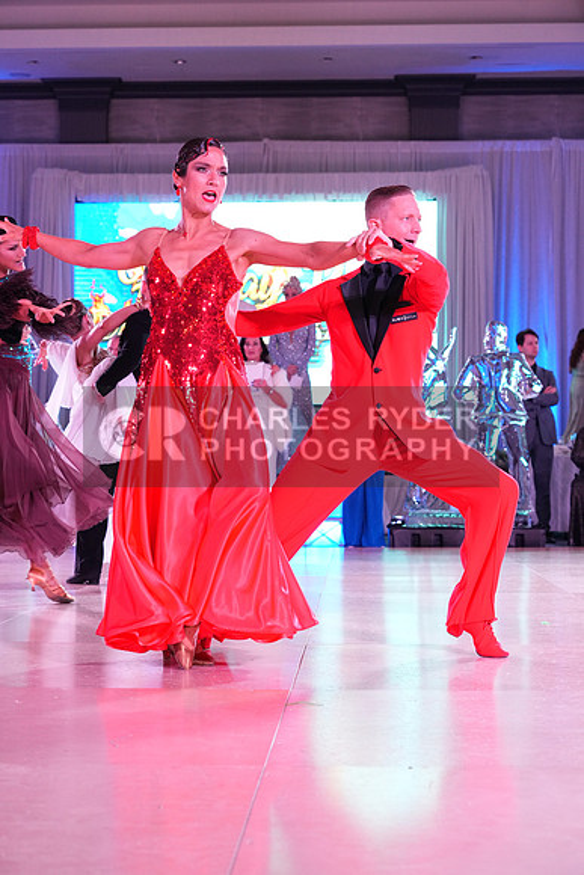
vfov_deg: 31.4
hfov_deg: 21.3
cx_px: 292
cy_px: 438
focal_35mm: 64
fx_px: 1556
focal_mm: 64
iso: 2500
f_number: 5
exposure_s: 1/250
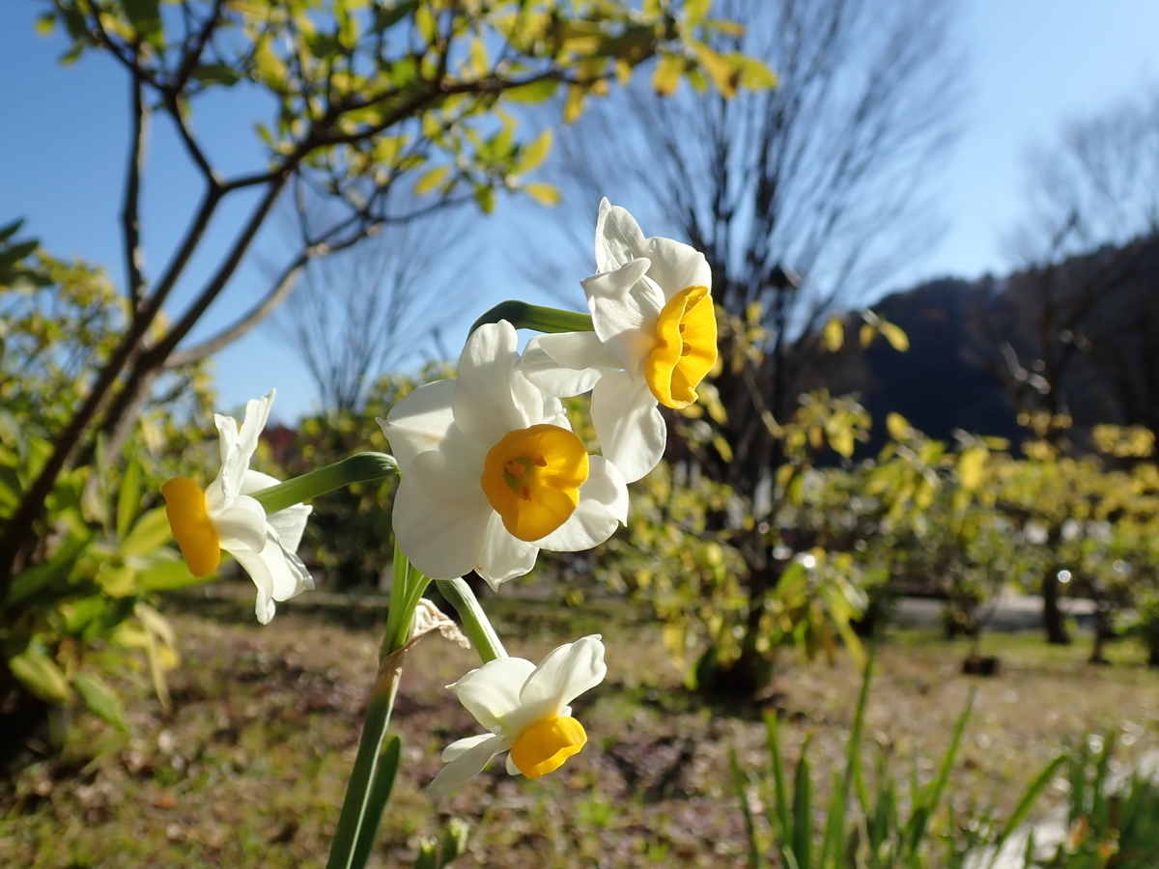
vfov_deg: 46.8
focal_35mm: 30
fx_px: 1004
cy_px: 434
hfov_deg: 60.0
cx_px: 580
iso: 100
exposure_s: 1/1250
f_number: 3.2
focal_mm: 5.5
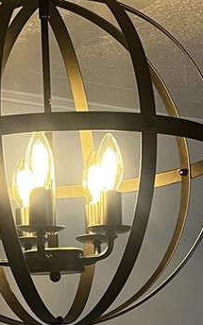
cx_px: 106
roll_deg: +2.8
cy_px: 312
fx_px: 850
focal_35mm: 96
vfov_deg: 21.0
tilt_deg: +0.8
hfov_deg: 13.6
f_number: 1.5
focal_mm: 5.7
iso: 125
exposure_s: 1/60
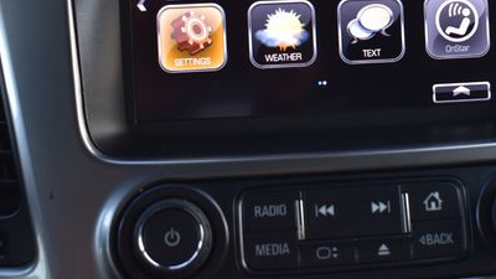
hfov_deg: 28.9
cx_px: 321
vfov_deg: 16.4
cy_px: 27
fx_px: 958
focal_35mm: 73
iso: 400
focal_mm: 29
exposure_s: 1/50
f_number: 8
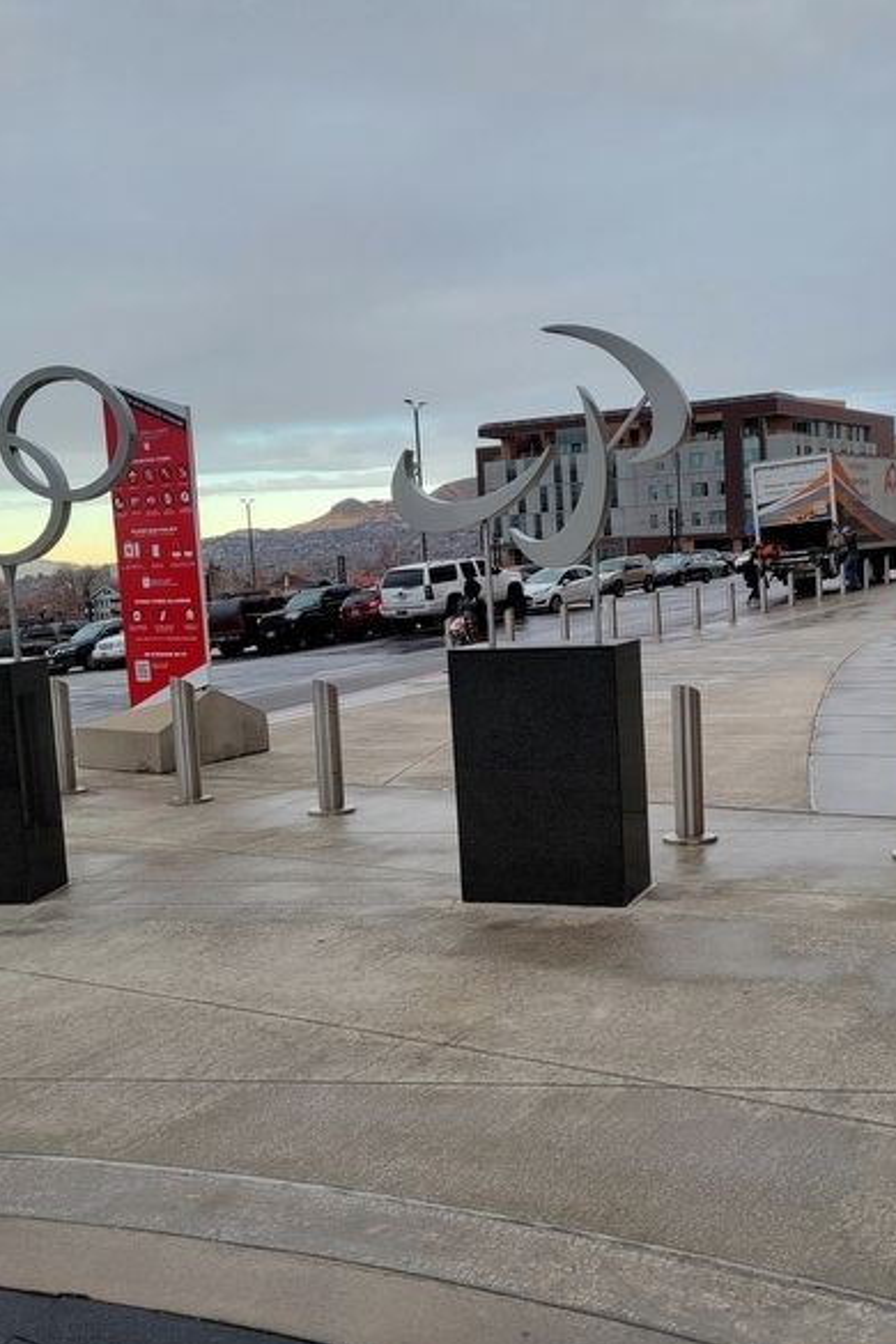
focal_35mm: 37
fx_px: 1381
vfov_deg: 51.9
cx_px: 586
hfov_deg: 35.6
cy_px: 671
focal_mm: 5.4
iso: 40
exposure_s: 1/353
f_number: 1.8
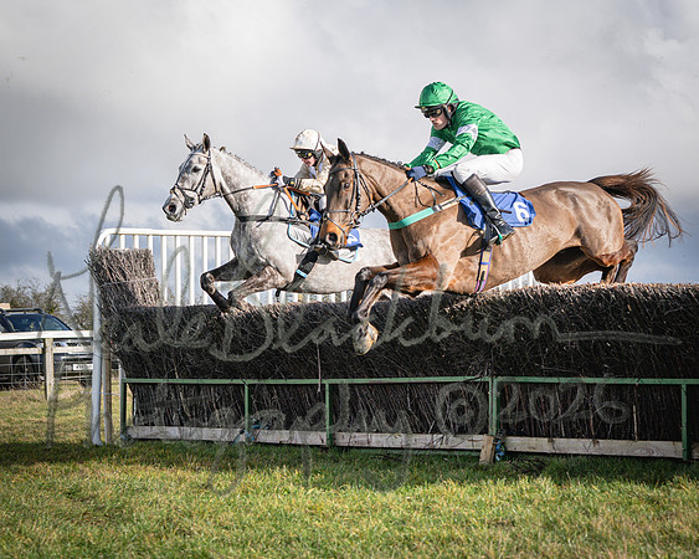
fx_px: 2073
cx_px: 459
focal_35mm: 100
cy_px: 207
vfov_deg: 15.3
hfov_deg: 19.1
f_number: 4
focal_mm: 55
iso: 200
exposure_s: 1/1250
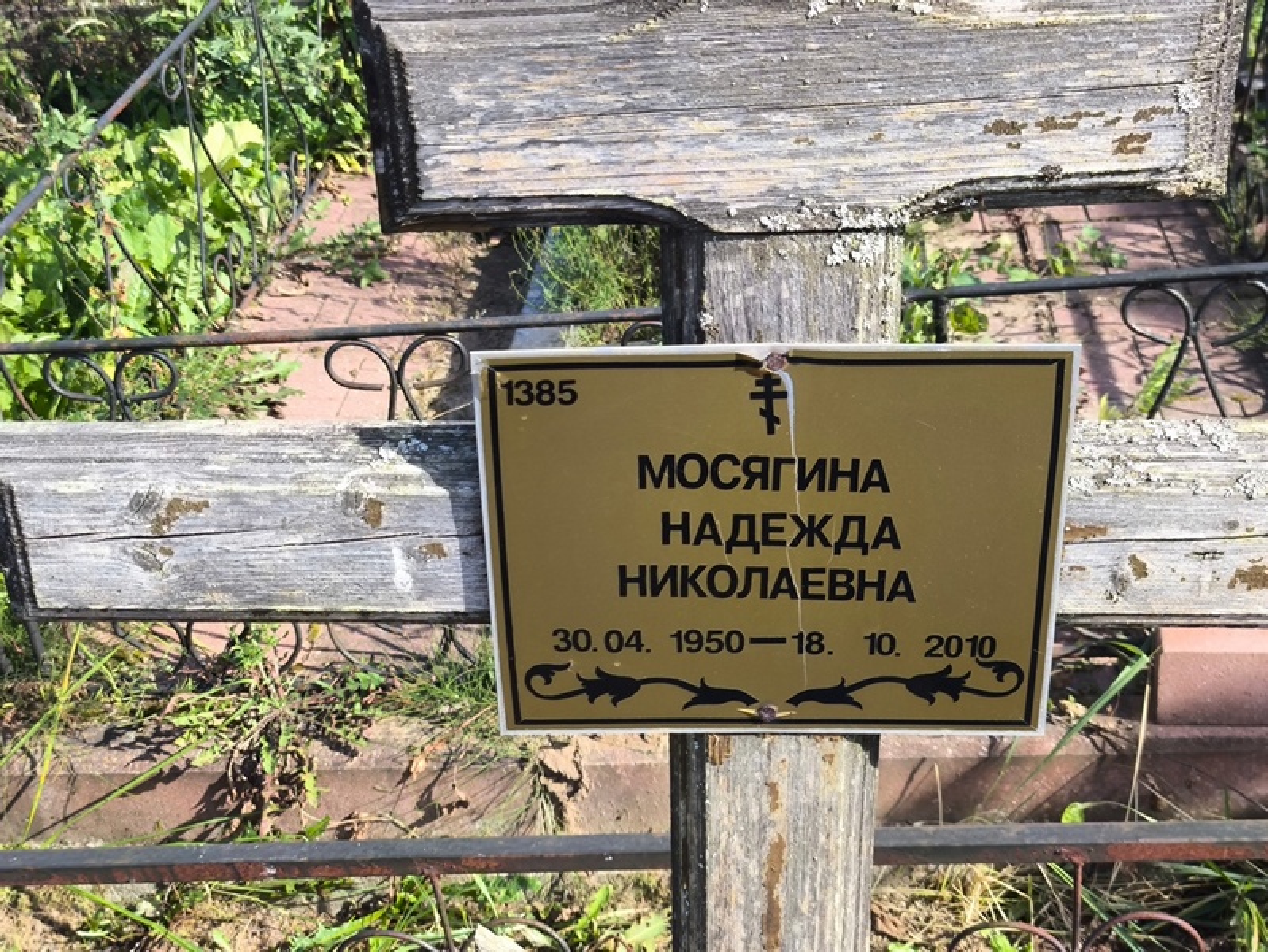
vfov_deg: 29.1
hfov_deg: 38.2
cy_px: 476
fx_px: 1832
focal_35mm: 50
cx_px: 634
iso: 50
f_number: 1.7
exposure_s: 1/356
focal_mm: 4.71
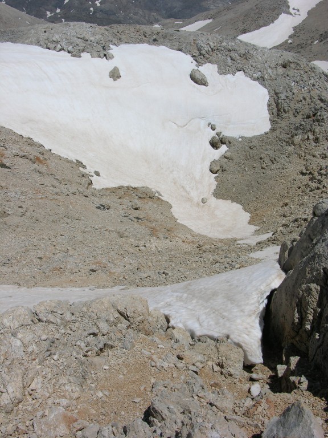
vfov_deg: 52.6
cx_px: 164
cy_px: 219
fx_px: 442
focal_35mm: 35
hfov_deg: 40.7
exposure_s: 1/394
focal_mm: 8.9
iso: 50
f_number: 8
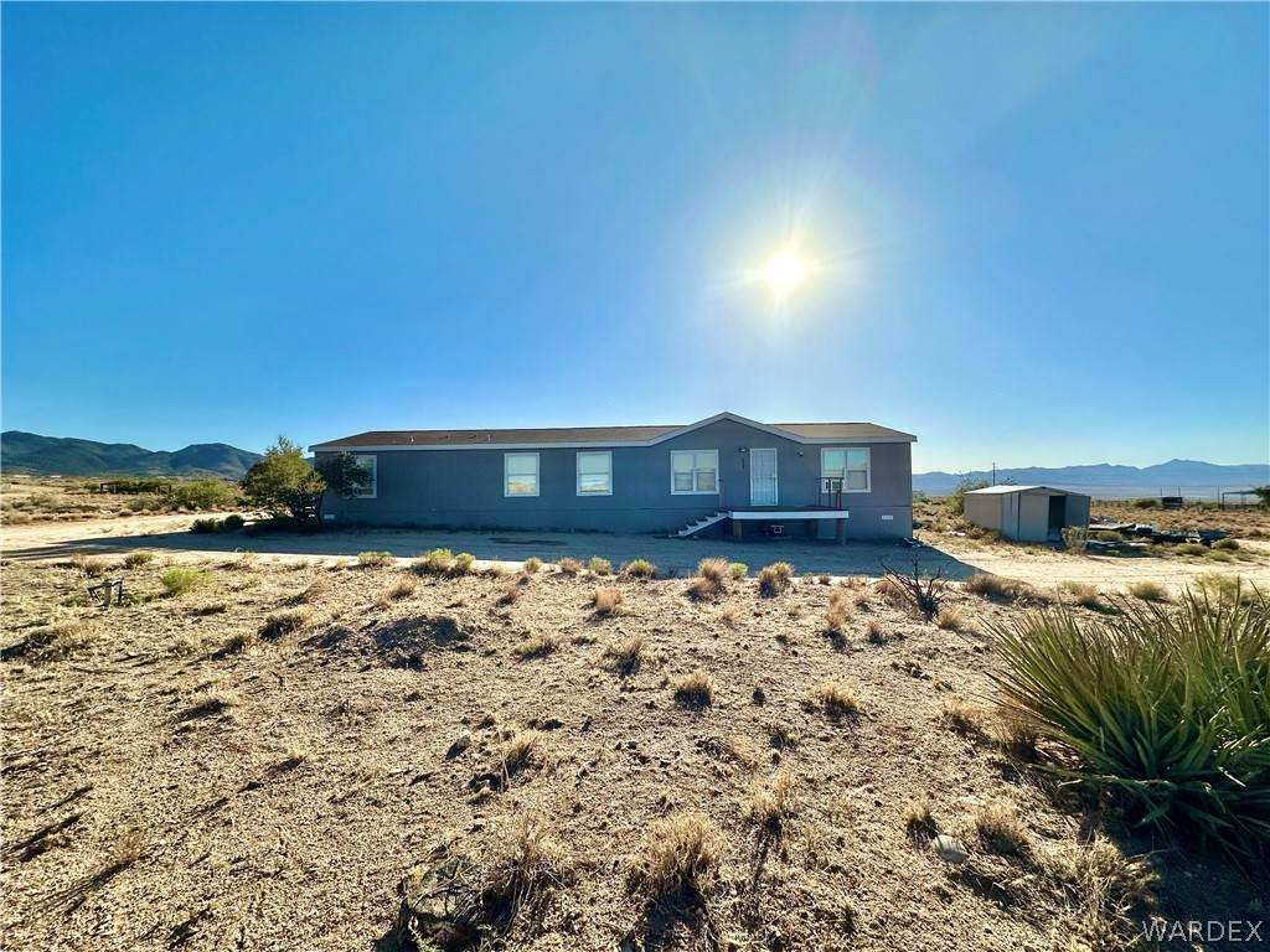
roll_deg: +1.0
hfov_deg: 102.1
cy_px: 476
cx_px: 635
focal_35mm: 14
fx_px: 514
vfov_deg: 85.7
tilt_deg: +0.7
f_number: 2.2
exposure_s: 1/7813
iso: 50
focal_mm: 2.22
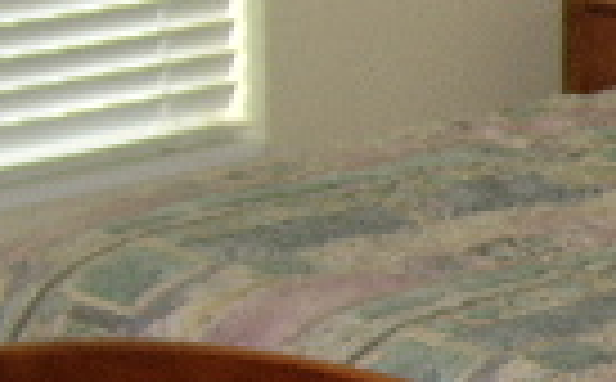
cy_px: 270
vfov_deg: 8.5
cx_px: 1147
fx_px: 2580
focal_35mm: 154
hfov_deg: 12.3
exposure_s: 1/30
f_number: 2.7
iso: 200
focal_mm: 8.13
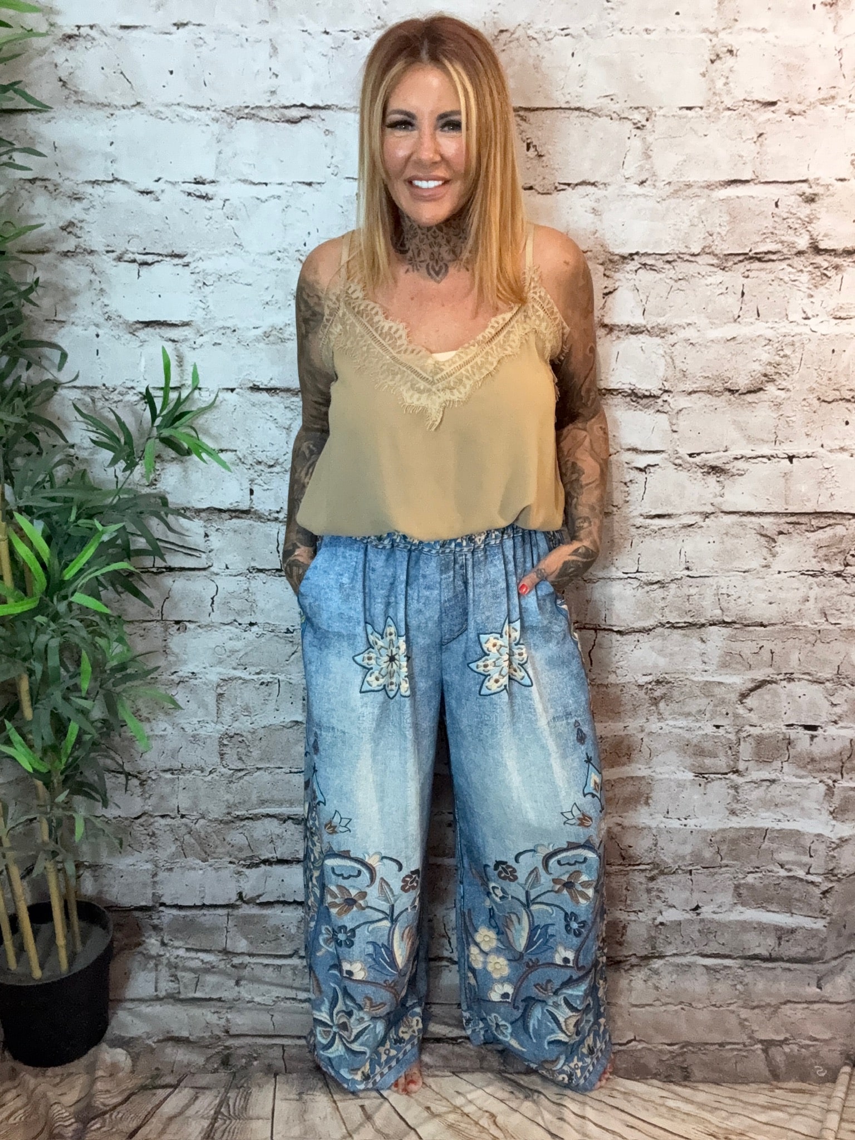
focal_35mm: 30
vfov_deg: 60.0
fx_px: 988
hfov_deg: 46.8
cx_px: 428
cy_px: 570
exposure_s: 1/33
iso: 200
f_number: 1.9
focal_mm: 2.69
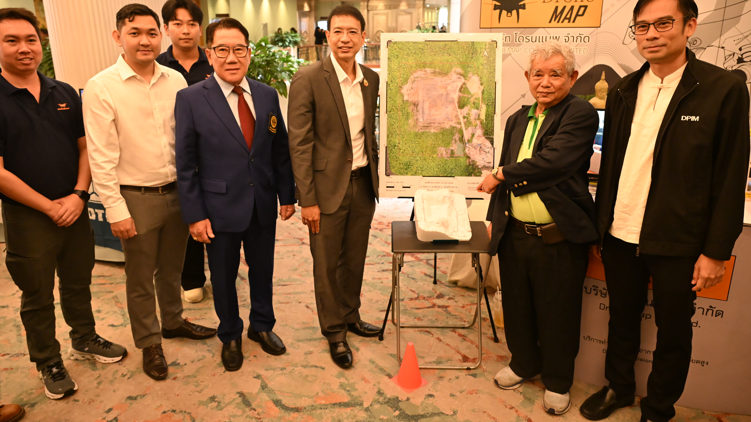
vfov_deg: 44.1
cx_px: 369
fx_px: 518
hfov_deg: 71.9
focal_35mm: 26
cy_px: 168
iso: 6400
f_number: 4
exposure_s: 1/200
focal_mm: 24
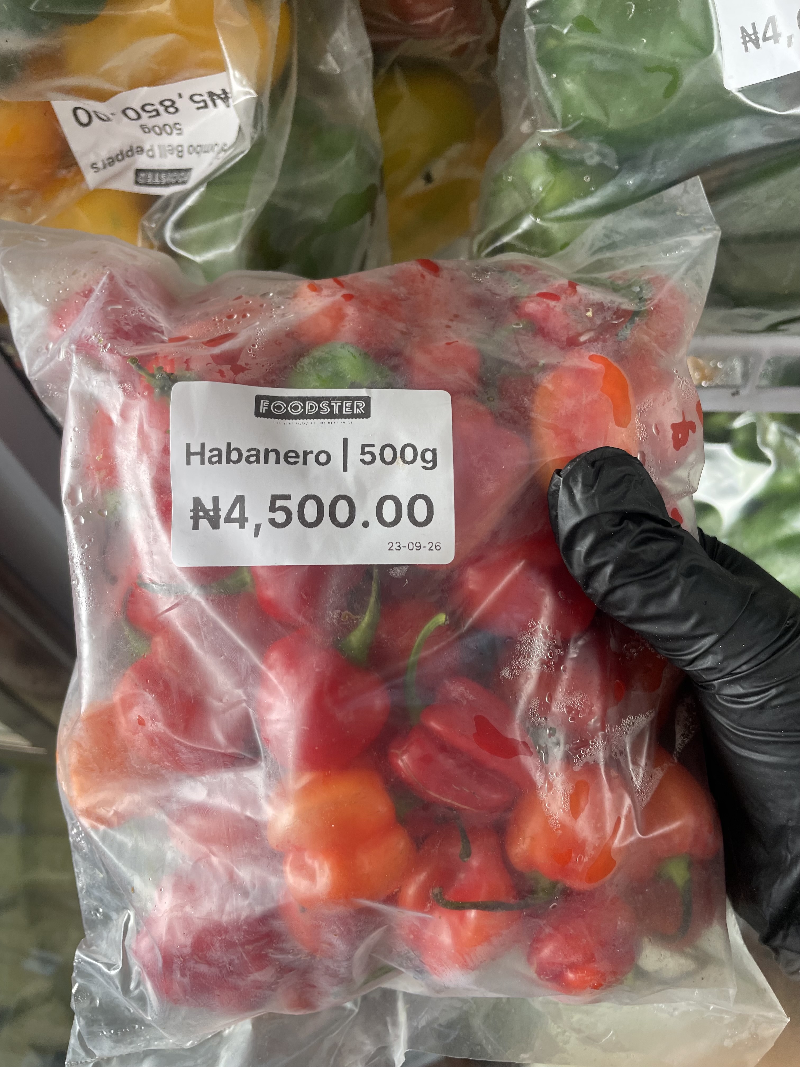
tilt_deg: -54.8
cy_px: 534
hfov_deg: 53.1
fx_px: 801
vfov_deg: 67.3
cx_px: 400
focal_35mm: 26
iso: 50
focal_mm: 4.2
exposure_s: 1/121
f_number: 1.6
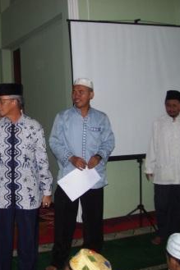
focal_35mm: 51
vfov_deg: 38.9
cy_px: 137
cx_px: 2
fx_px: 383
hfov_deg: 25.2
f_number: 2.7
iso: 100
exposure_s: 1/60
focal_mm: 6
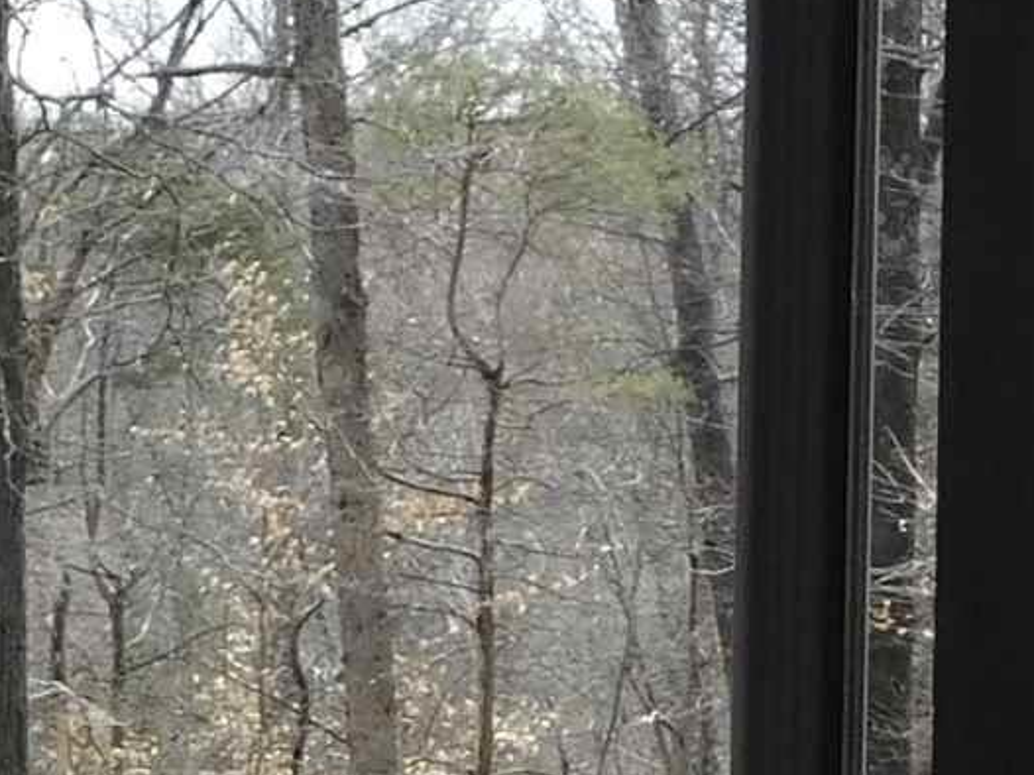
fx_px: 7852
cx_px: -1547
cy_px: 822
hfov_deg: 7.1
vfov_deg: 5.6
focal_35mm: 263
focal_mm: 8
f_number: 3.7
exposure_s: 1/250
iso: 125
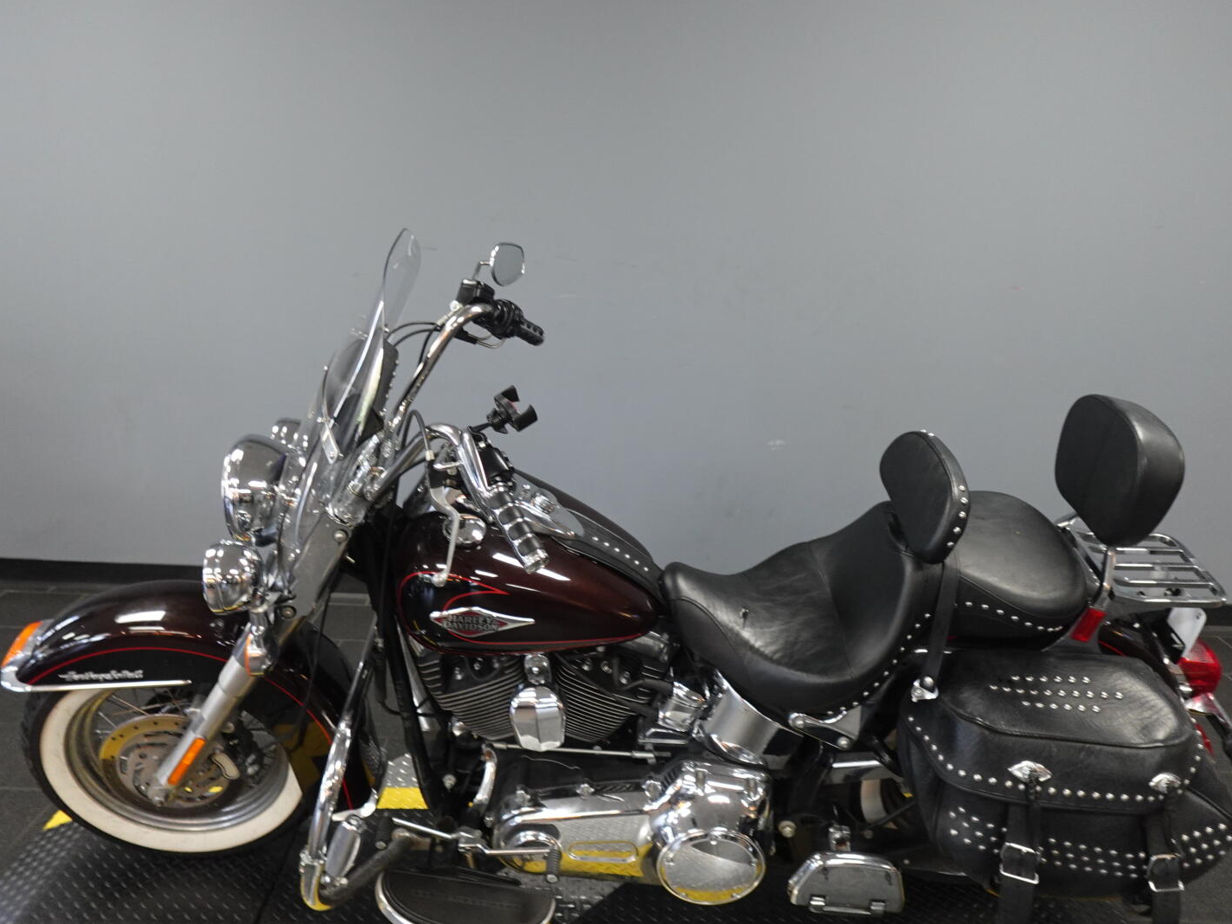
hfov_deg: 65.3
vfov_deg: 50.9
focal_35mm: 27
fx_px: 961
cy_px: 357
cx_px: 604
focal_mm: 7.6
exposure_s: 1/80
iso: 640
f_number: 2
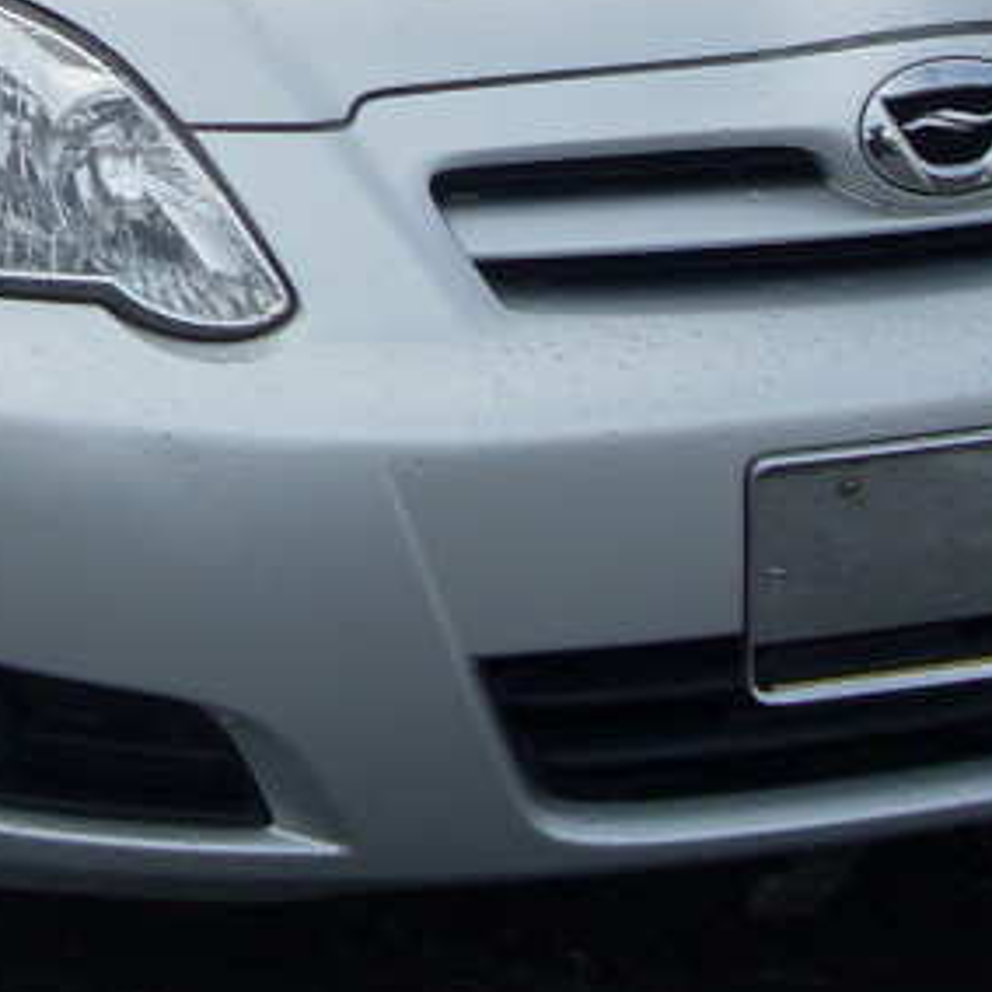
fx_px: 3826
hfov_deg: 14.8
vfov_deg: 14.4
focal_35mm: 118
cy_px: -161
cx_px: 590
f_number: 7
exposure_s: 1/250
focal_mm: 6.3
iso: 80
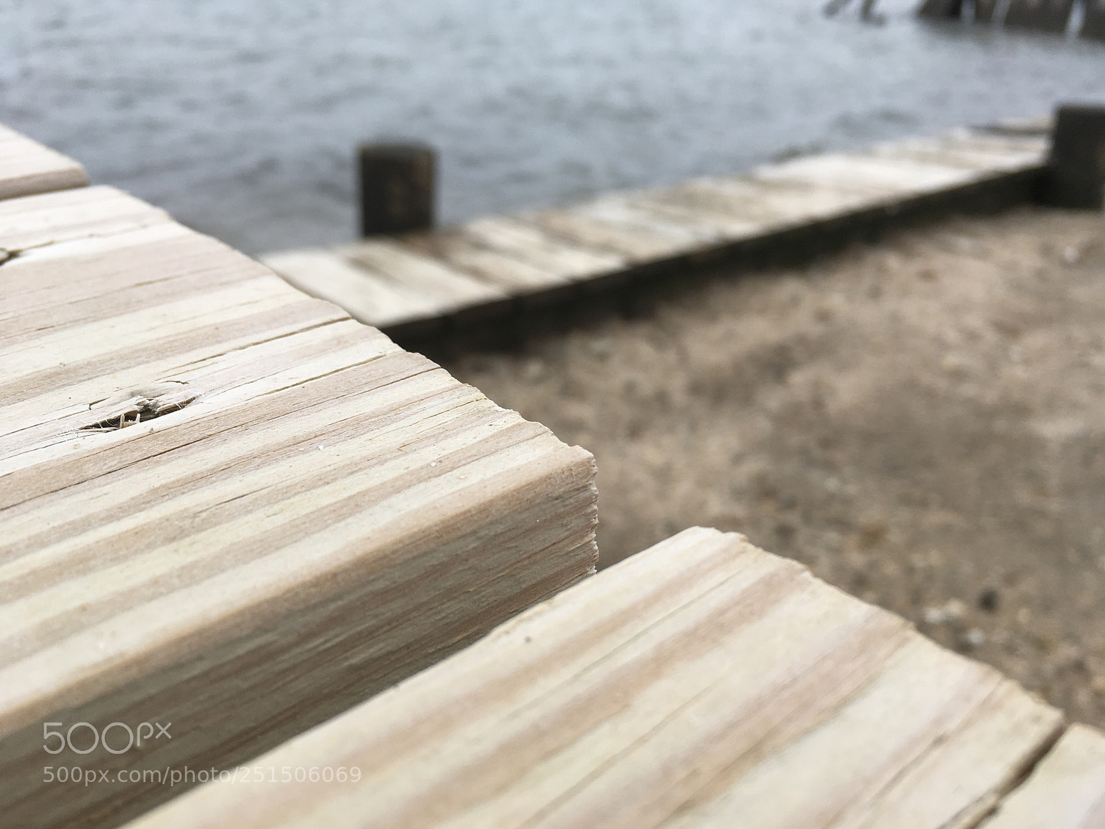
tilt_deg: -26.5
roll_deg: -0.4
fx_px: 926
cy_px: 414
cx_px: 552
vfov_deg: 48.2
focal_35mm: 29
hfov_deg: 61.7
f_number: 2.2
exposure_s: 1/534
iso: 25
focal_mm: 4.15
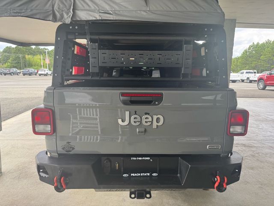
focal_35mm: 24
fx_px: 190
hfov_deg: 71.6
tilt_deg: -11.6
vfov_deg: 56.8
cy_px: 103
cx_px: 137
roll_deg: -0.9
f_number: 1.78
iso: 64
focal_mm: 6.76
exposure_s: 1/223
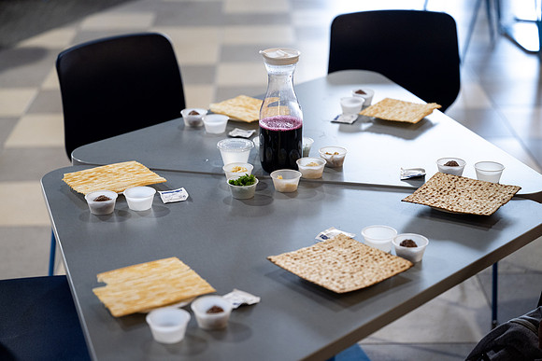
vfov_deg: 19.5
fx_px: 1054
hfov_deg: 28.8
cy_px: 180
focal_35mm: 70
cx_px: 271
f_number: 2.8
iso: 2000
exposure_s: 1/250
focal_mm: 70
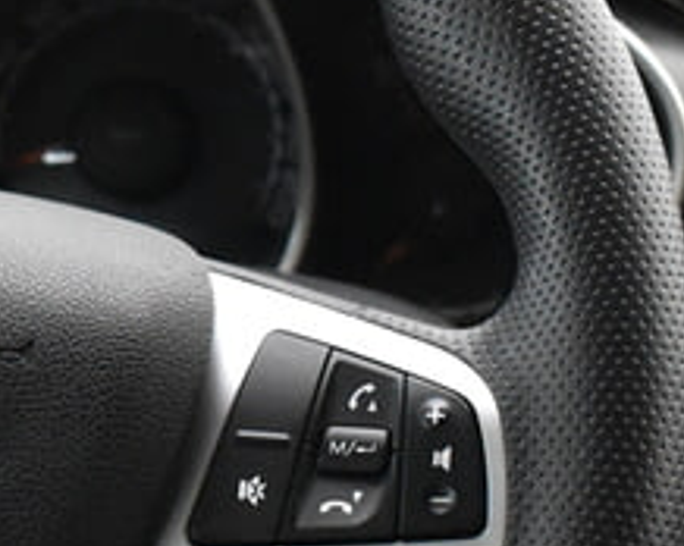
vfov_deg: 9.1
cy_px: 380
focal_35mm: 169
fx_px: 3417
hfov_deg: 11.2
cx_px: -154
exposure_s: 1/50
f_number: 4.2
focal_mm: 29
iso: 5000
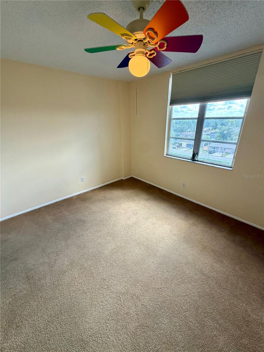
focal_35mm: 14
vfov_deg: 102.1
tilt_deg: -21.2
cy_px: 176
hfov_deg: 85.7
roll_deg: +1.1
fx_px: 142
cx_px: 132
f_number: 2.2
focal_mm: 2.22
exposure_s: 1/120
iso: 100
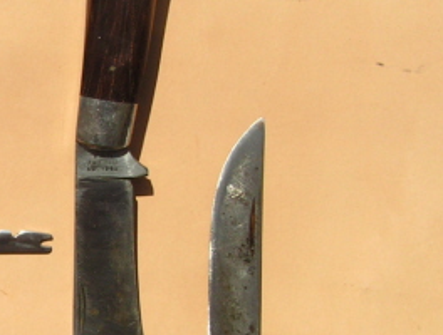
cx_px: 23
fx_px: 1182
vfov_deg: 16.2
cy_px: 164
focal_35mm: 92
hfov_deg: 20.7
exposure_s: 1/640
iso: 50
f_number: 5.6
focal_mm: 6.3
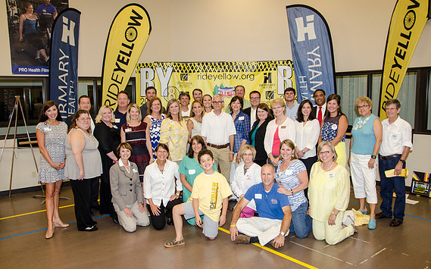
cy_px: 139
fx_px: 329
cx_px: 219
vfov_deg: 44.5
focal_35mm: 28
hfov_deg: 66.5
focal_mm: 18
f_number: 5.6
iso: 400
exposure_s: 1/60
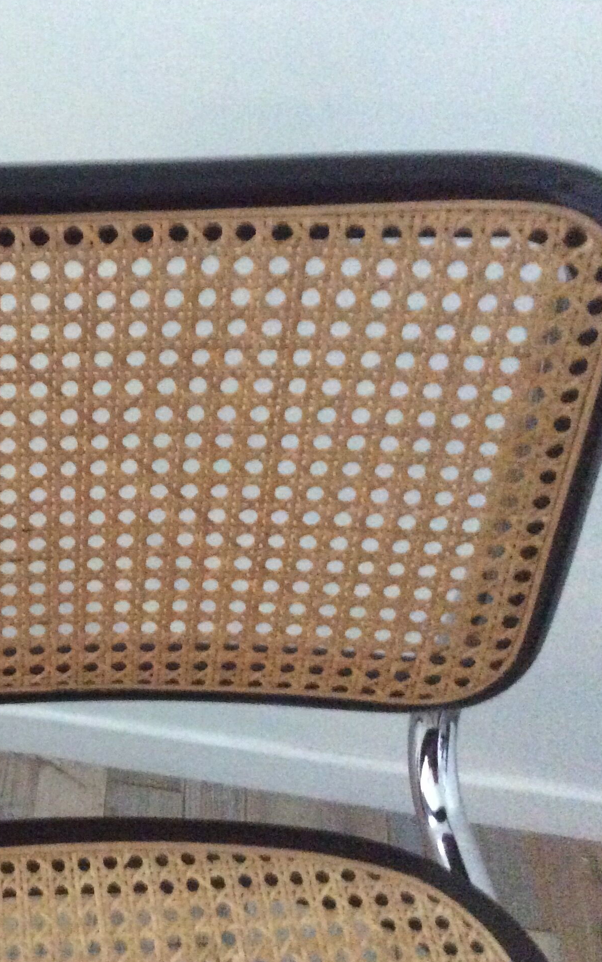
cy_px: 481
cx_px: -21
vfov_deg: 43.5
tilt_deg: -45.0
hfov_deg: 26.3
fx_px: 1207
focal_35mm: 46
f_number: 2.4
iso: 640
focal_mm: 3.3
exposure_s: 1/17
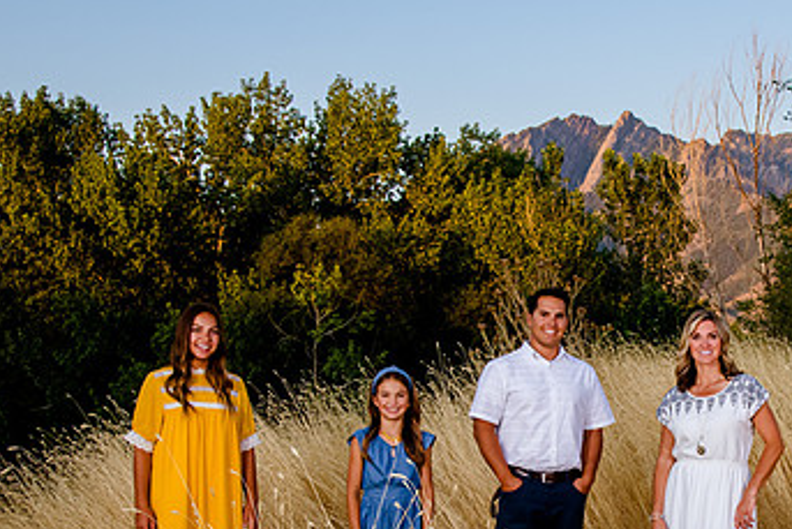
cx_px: 605
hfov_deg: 26.6
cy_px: 453
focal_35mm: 75
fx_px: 1651
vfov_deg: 18.0
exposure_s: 1/250
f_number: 10
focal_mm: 31
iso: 800
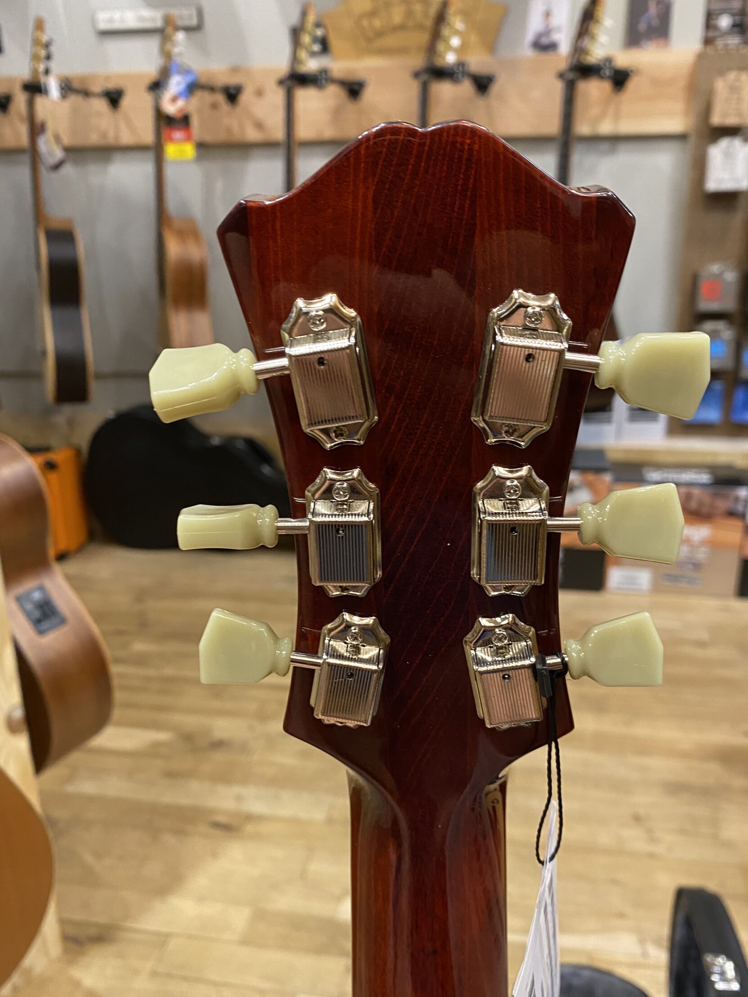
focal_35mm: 30
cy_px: 514
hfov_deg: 46.8
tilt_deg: -21.0
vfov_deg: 60.0
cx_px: 378
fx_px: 864
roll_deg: +1.4
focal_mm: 4.25
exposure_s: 1/50
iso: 200
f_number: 1.8
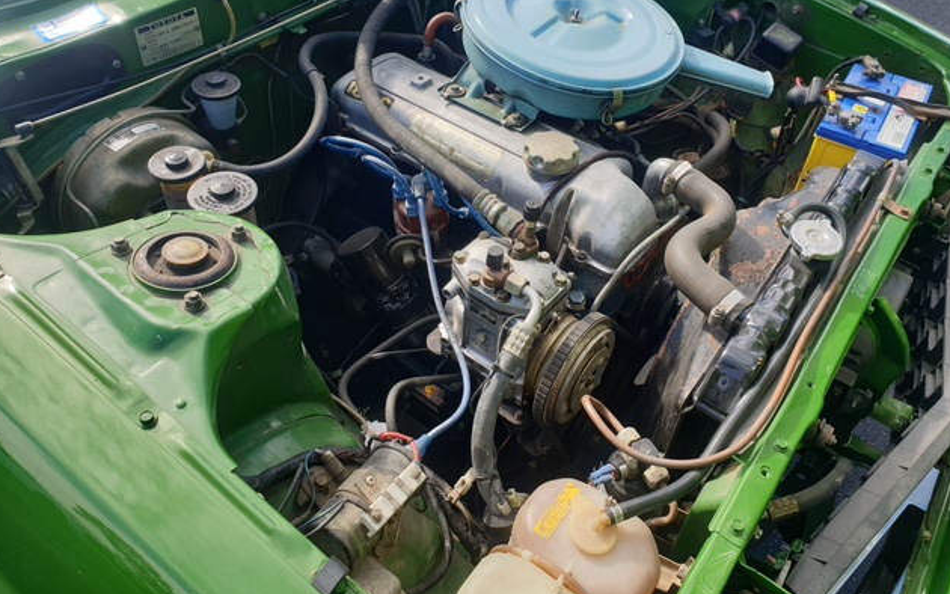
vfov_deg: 44.3
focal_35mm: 28
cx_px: 473
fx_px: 725
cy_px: 238
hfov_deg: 66.5
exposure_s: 1/386
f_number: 2.4
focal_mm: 4.3
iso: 50
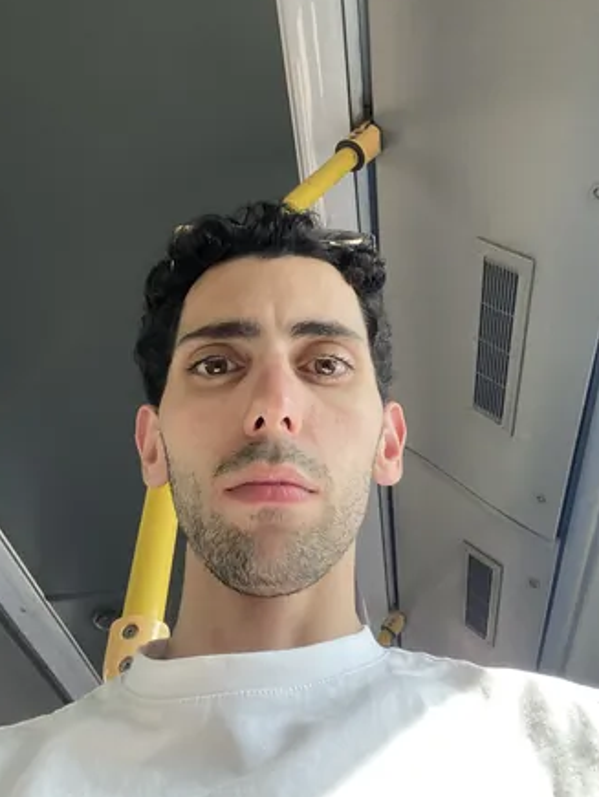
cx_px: 291
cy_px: 399
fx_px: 714
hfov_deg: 45.5
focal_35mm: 31
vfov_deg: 58.3
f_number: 2.2
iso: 160
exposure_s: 1/60
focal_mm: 2.71
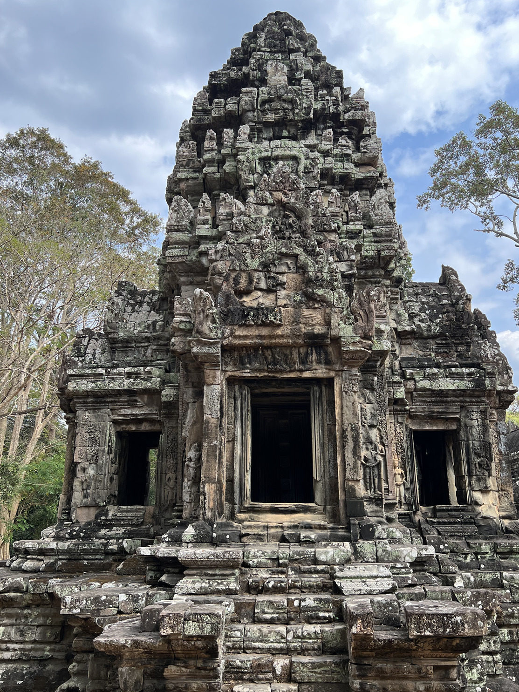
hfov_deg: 49.7
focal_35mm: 28
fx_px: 560
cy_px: 351
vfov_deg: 63.4
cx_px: 276
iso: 50
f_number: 1.5
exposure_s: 1/982
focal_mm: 5.7
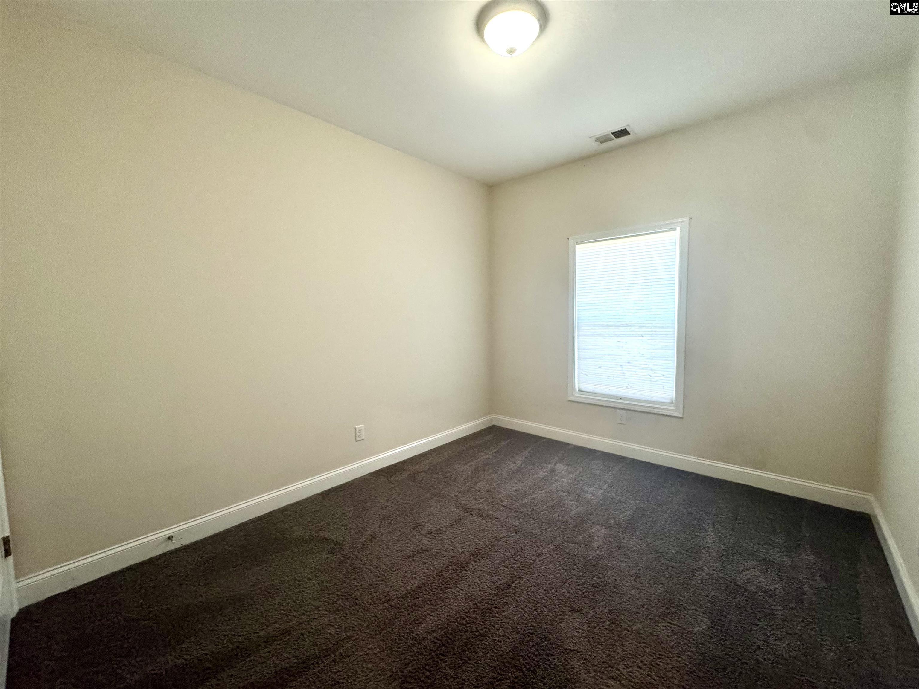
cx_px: 460
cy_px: 344
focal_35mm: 14
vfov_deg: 85.7
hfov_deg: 102.1
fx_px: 372
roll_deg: +1.1
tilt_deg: -5.0
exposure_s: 1/120
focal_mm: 2.22
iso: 320
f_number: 2.2
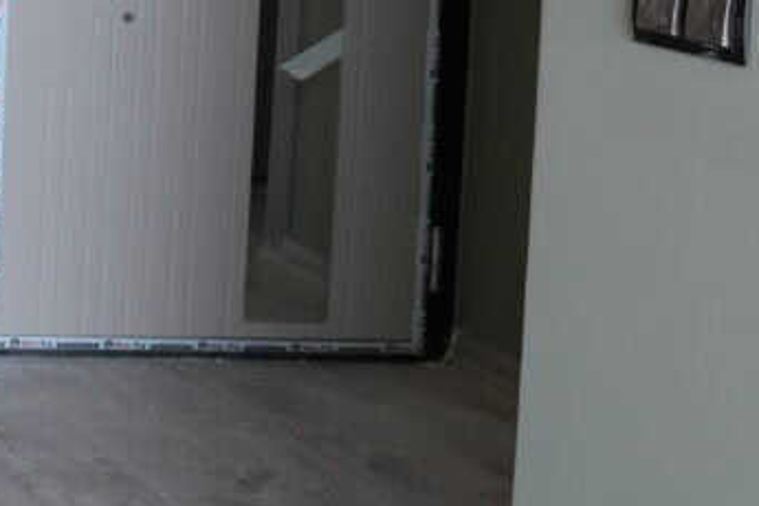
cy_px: -188
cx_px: -964
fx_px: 2129
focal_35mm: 101
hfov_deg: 14.6
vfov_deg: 13.0
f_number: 4
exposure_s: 1/160
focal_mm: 17
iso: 320
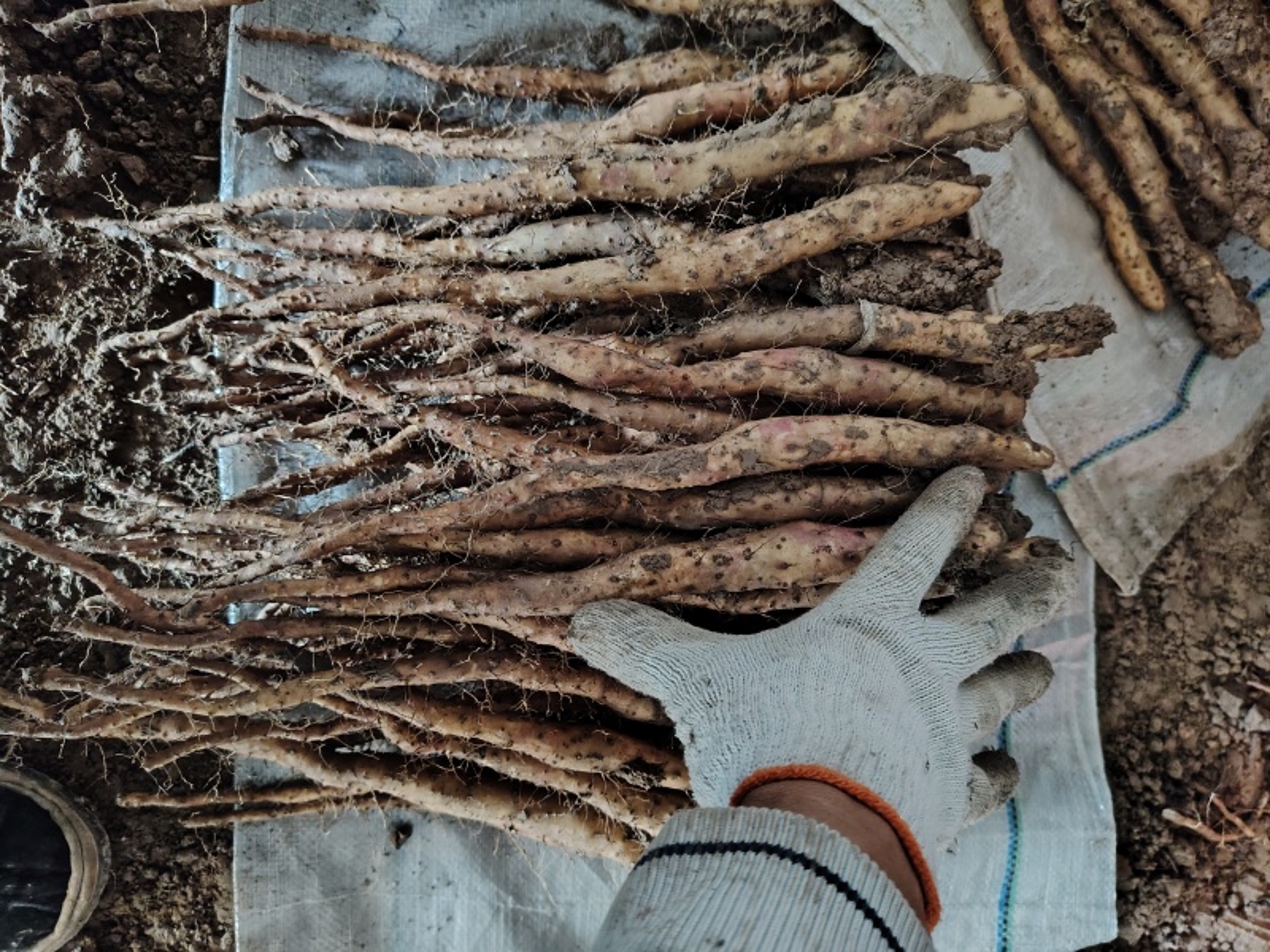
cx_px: 635
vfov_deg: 56.8
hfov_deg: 71.6
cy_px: 476
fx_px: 881
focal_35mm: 24
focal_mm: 5.25
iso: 4306
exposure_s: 1/25
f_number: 1.75
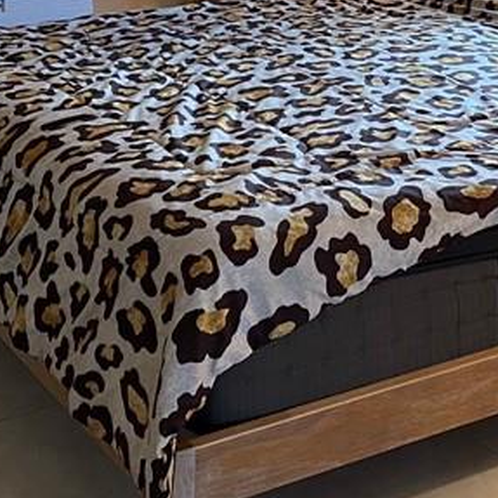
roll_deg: +0.4
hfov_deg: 20.9
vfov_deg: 20.2
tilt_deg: -6.7
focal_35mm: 82
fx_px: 1335
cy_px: -54
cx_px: 390
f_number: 1.8
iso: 200
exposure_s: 1/60
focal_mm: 4.25
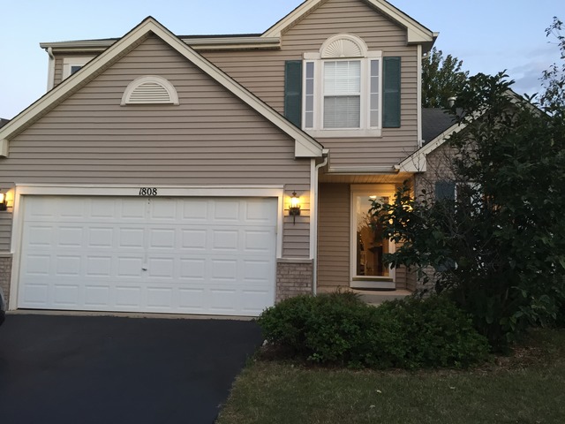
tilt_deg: +4.8
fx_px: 473
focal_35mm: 29
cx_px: 282
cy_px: 212
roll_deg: -0.8
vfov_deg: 48.2
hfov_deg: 61.7
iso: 64
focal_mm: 4.15
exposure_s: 1/30
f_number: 2.2
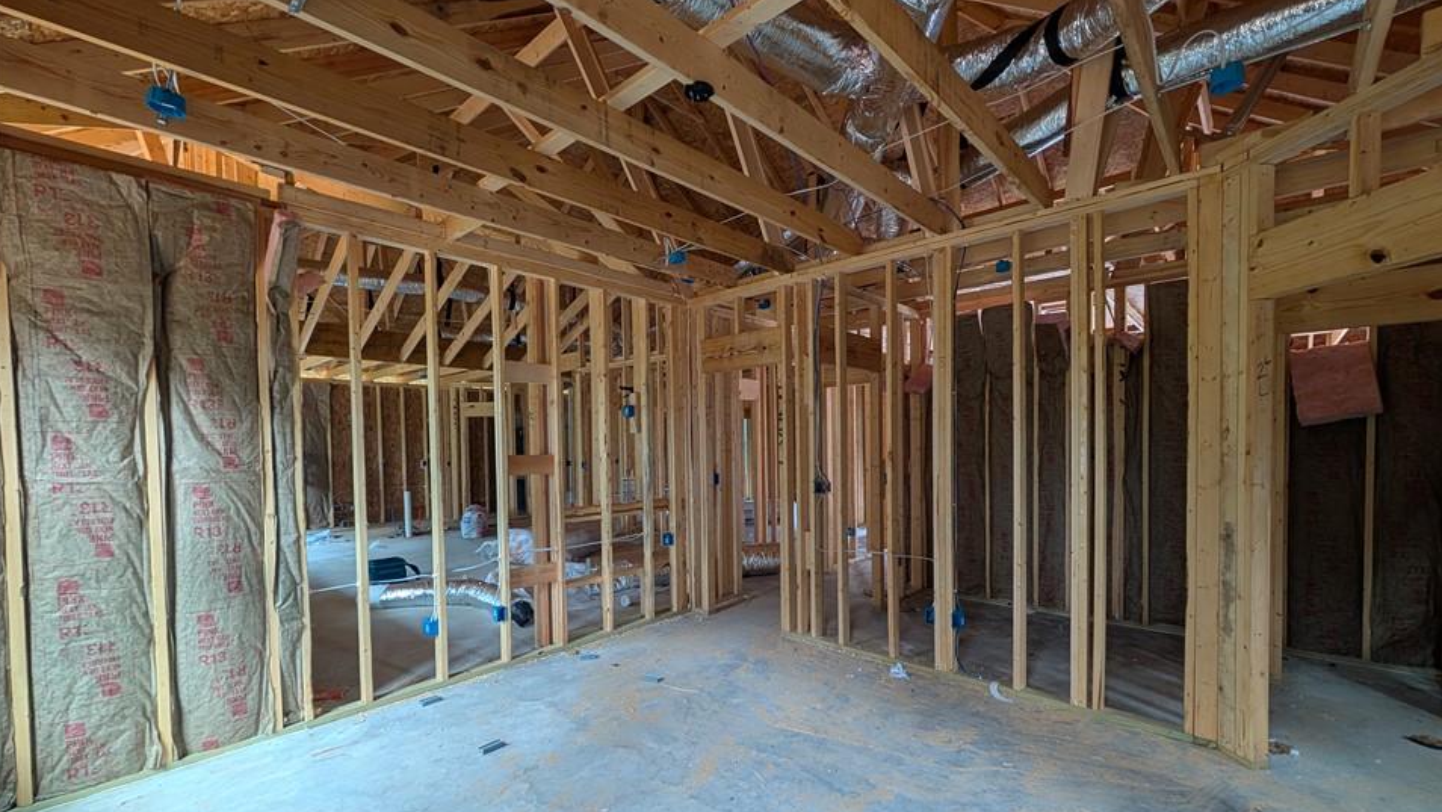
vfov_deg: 74.0
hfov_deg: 106.7
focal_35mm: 14
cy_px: 455
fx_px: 535
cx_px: 764
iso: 165
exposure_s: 1/32.6
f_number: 1.7
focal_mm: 2.02
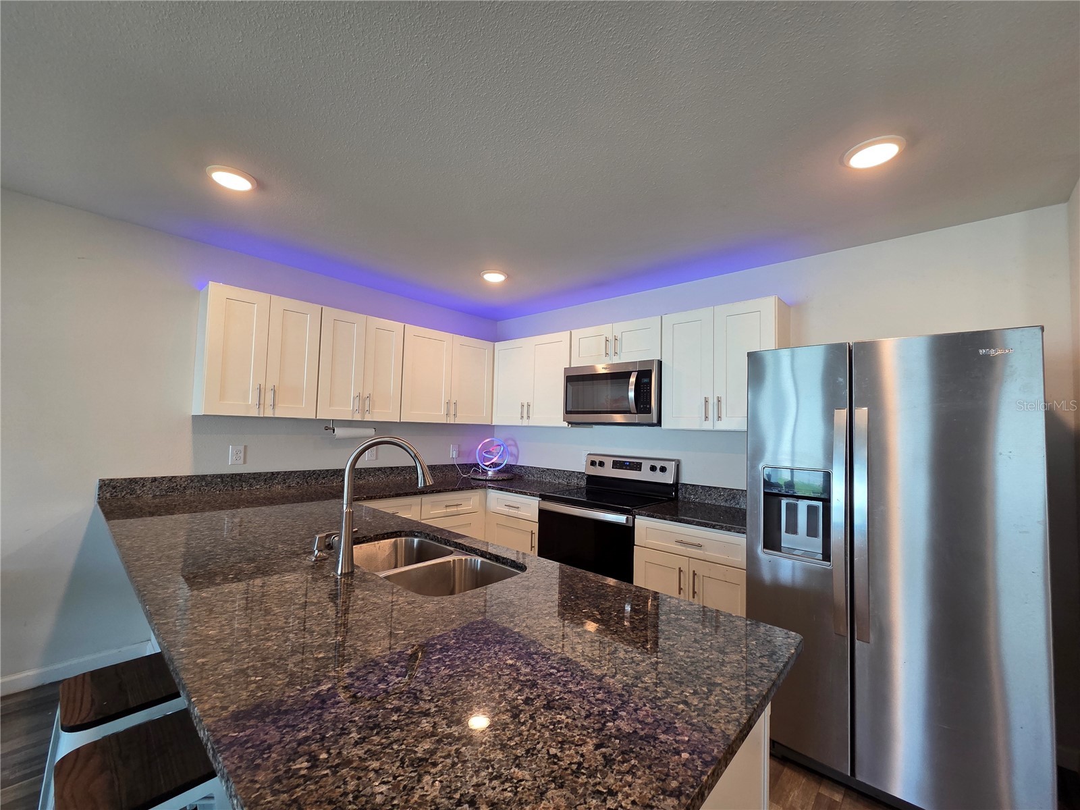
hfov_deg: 106.2
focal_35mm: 13
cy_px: 405
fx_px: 406
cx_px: 540
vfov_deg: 89.9
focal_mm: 2.2
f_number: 2.2
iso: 160
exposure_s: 1/60
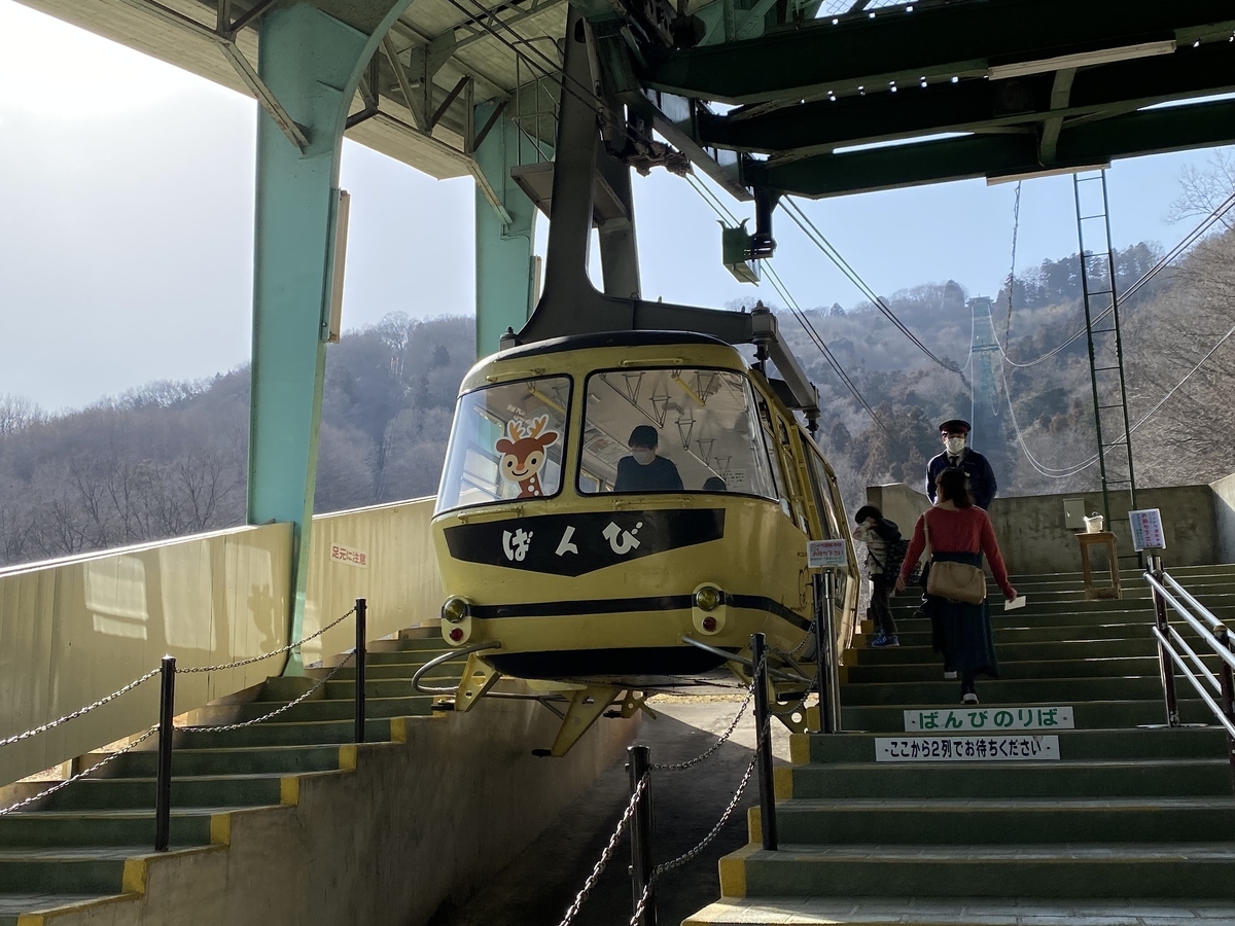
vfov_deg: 53.1
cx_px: 618
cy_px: 463
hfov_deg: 67.3
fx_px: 928
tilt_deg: +12.3
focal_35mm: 26
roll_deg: +0.9
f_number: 1.8
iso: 32
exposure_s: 1/2268
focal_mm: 4.25
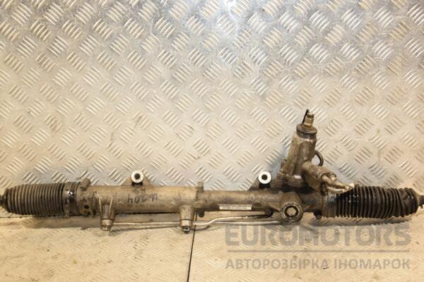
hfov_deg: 35.1
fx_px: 671
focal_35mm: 57
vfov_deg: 23.8
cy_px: 141
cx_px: 212
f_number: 5
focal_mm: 38
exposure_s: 1/125
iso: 800
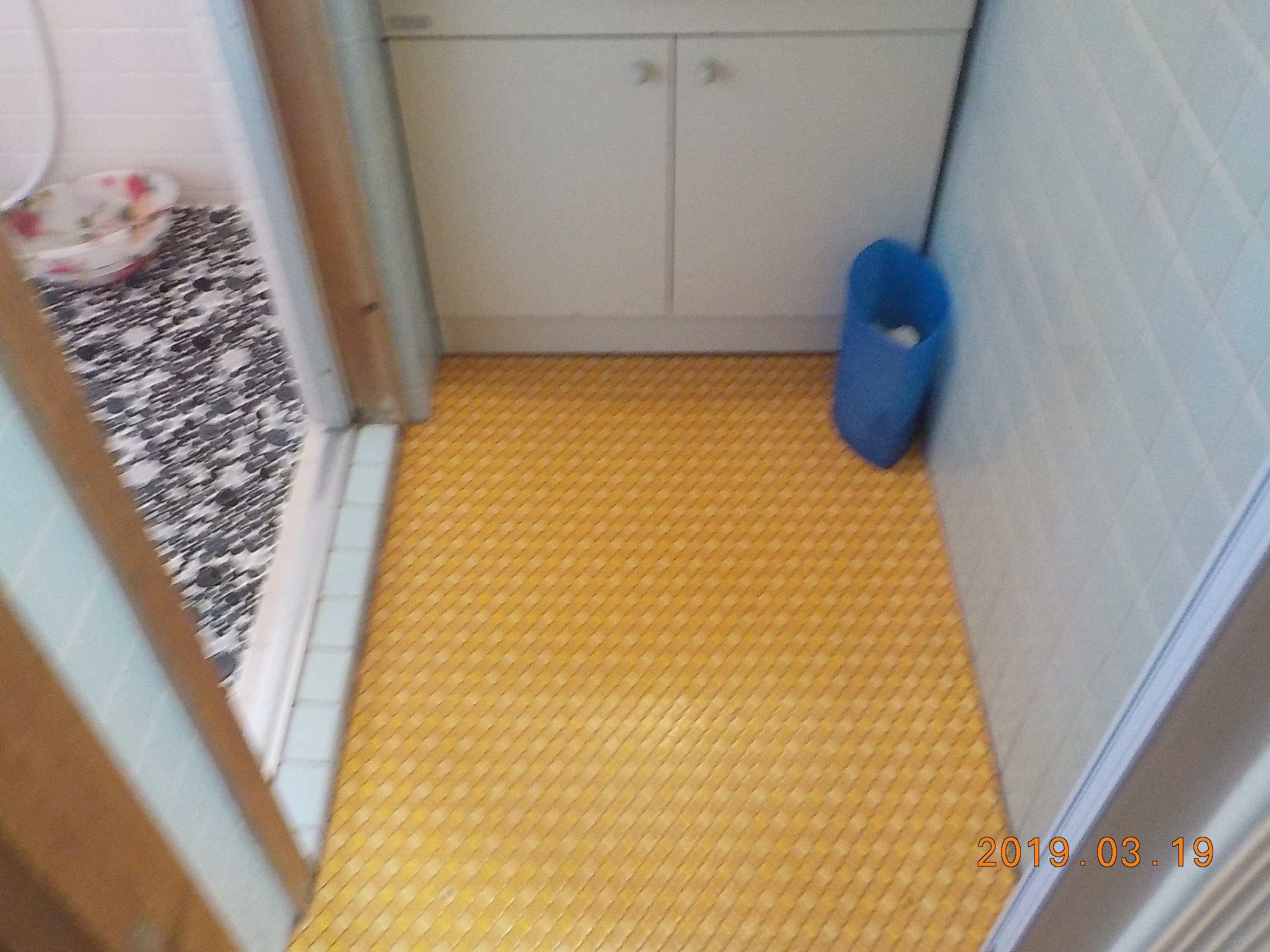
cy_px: 476
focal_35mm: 30
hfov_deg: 60.0
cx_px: 635
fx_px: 1101
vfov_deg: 46.8
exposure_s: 1/20
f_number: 3.3
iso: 800
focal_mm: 4.1
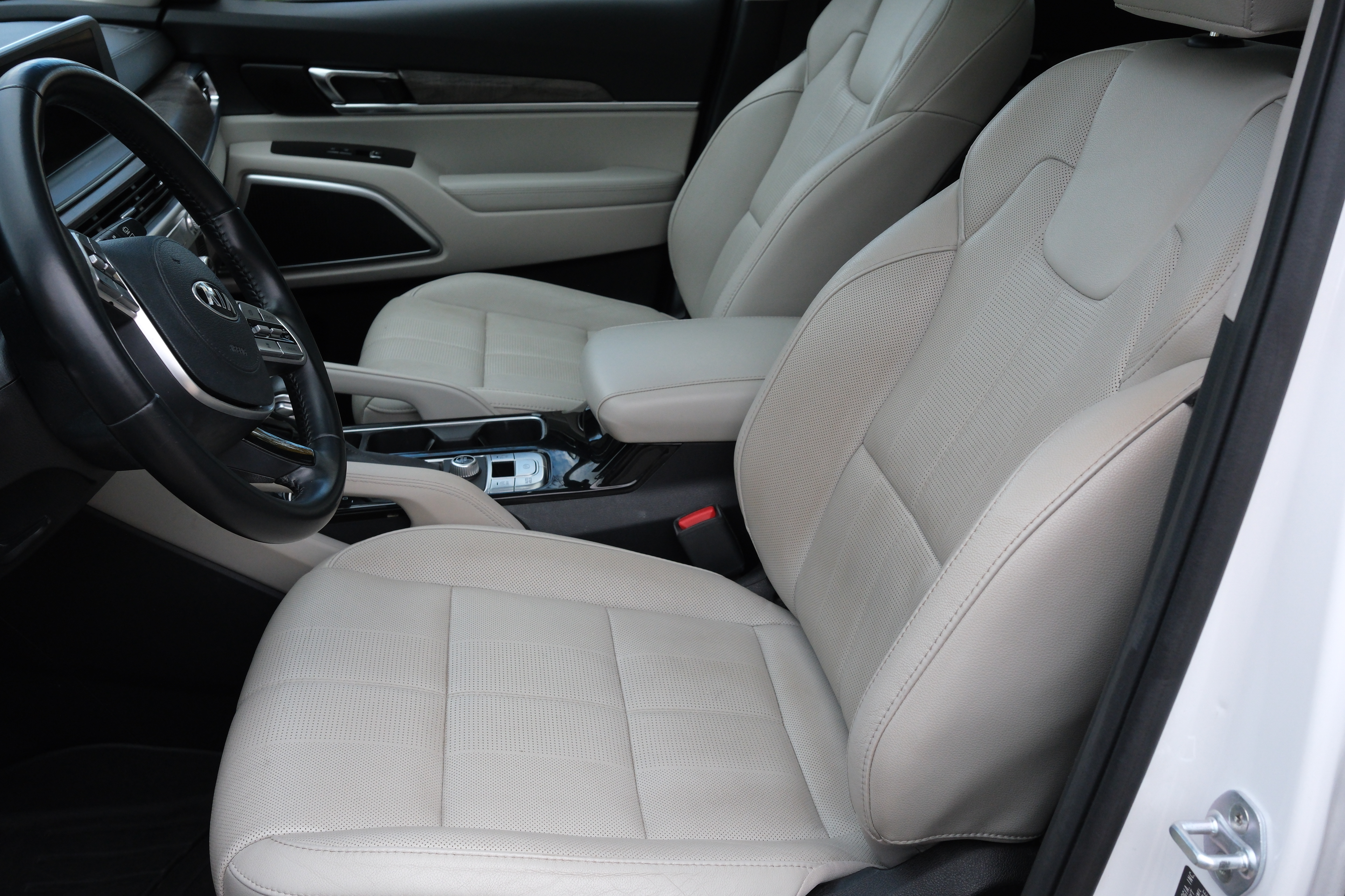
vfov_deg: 37.9
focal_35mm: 35
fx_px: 1308
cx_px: 672
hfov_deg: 54.4
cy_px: 448
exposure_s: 1/550
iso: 1250
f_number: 5.6
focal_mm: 23
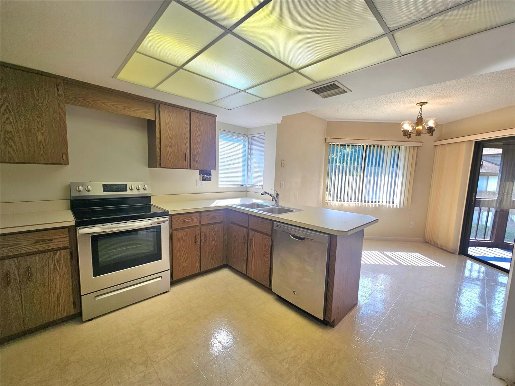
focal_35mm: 13
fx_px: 193
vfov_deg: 89.9
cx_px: 258
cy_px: 193
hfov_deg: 106.2
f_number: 2.2
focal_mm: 2.2
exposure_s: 1/182
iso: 50
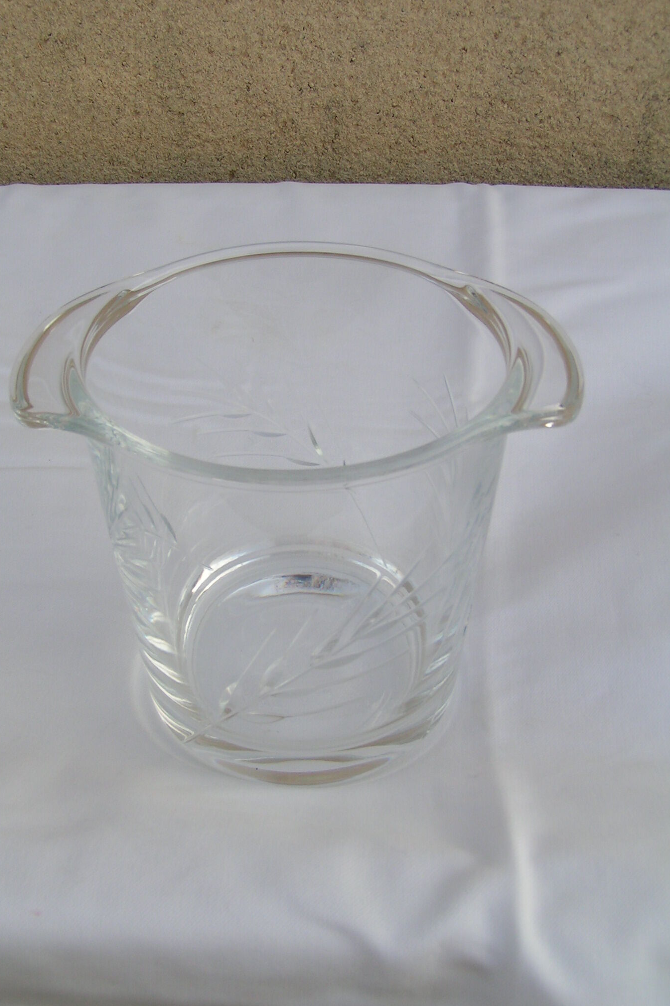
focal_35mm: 40
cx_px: 299
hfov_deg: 33.4
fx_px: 1117
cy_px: 506
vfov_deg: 48.5
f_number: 5
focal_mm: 5.8
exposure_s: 1/125
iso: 50
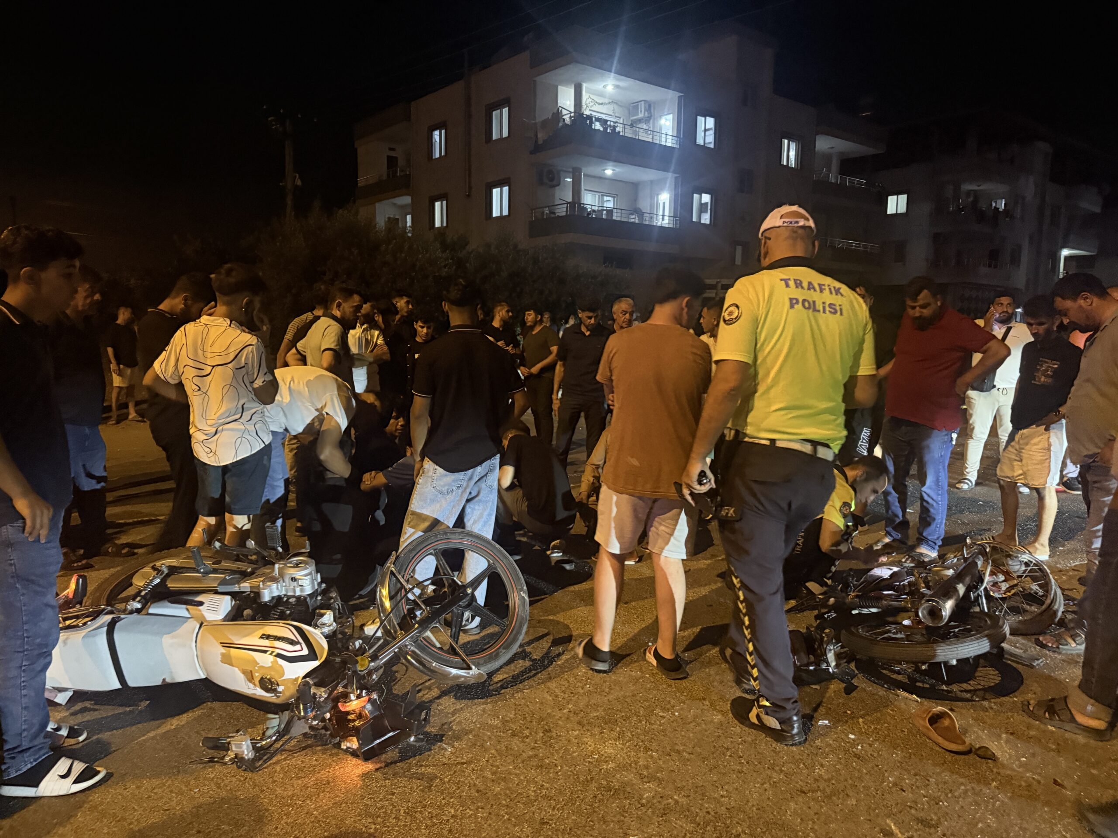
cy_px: 419
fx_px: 775
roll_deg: -1.3
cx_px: 559
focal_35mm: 24
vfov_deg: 56.8
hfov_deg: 71.6
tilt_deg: -6.5
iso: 800
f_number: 1.78
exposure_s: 1/33
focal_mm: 6.76
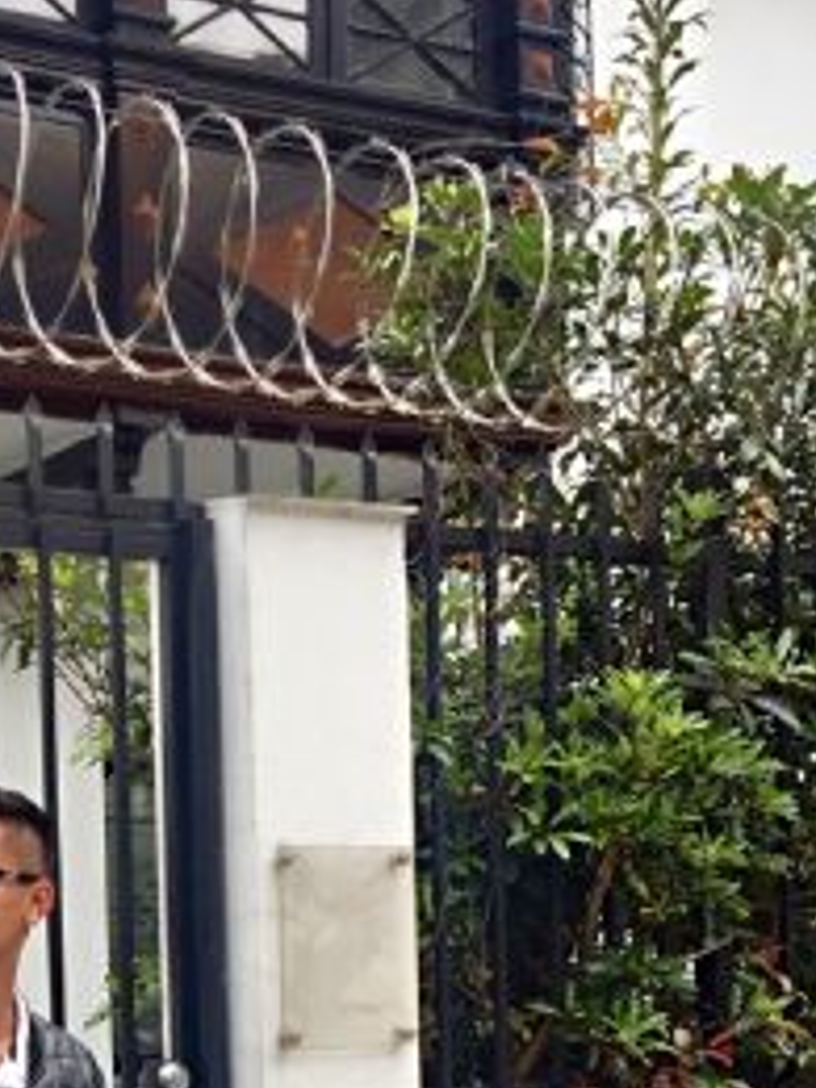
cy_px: 1105
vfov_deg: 27.2
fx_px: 2106
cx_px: -50
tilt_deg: +0.0
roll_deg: +1.7
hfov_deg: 21.0
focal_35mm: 67
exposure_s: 1/573
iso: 32
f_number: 2.2
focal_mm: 4.15
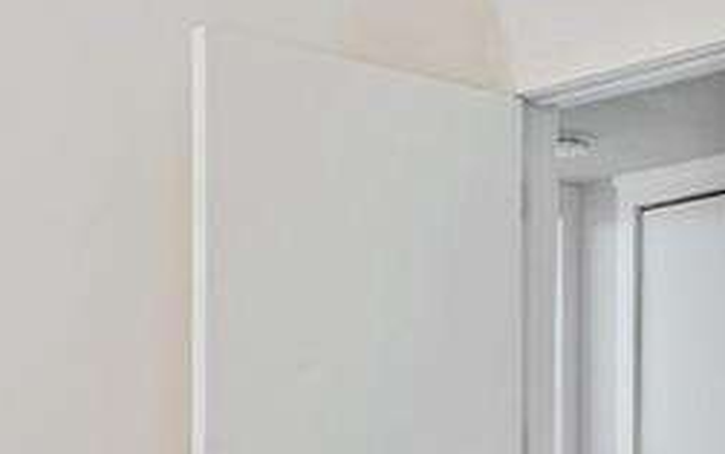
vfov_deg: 13.7
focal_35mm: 91
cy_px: 635
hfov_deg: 21.4
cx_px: 829
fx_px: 1798
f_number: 8
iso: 900
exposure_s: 1/13
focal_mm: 14
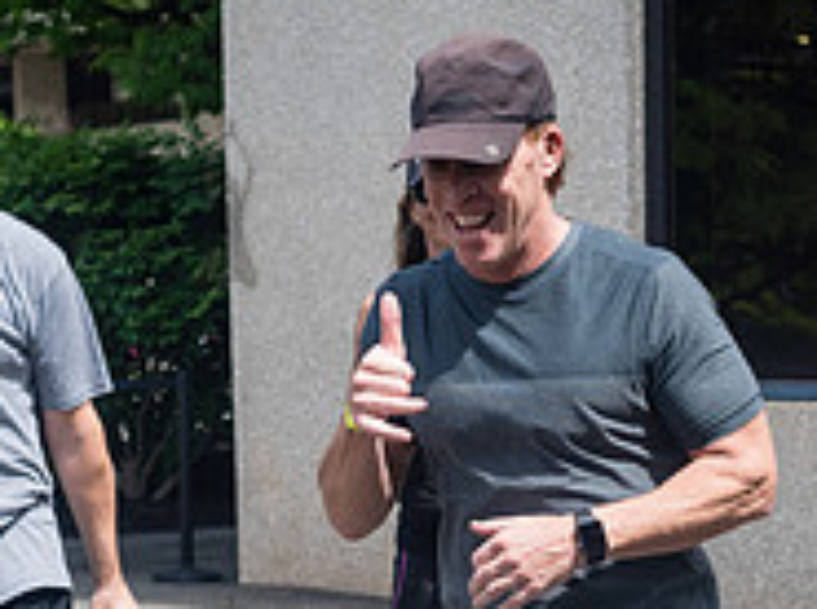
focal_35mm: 134
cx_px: 548
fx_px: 3156
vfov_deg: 10.9
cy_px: 665
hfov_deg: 14.7
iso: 200
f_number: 4
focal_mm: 35
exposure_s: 1/1000
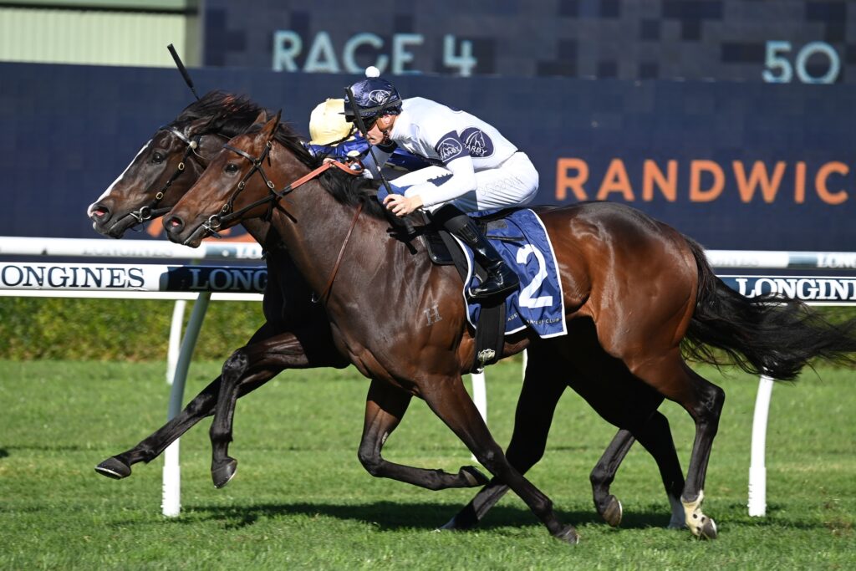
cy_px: 286
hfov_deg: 7.6
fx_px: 6420
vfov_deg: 5.1
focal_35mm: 270
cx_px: 428
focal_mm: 270
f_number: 5.6
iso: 400
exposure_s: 1/1600
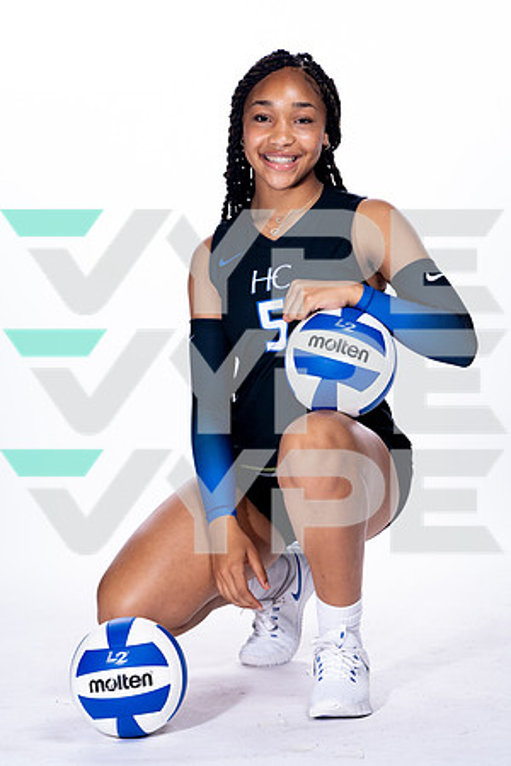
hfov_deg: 7.8
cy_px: 383
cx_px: 256
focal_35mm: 176
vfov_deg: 11.7
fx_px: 3747
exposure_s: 1/200
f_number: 5.6
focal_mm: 176
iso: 800
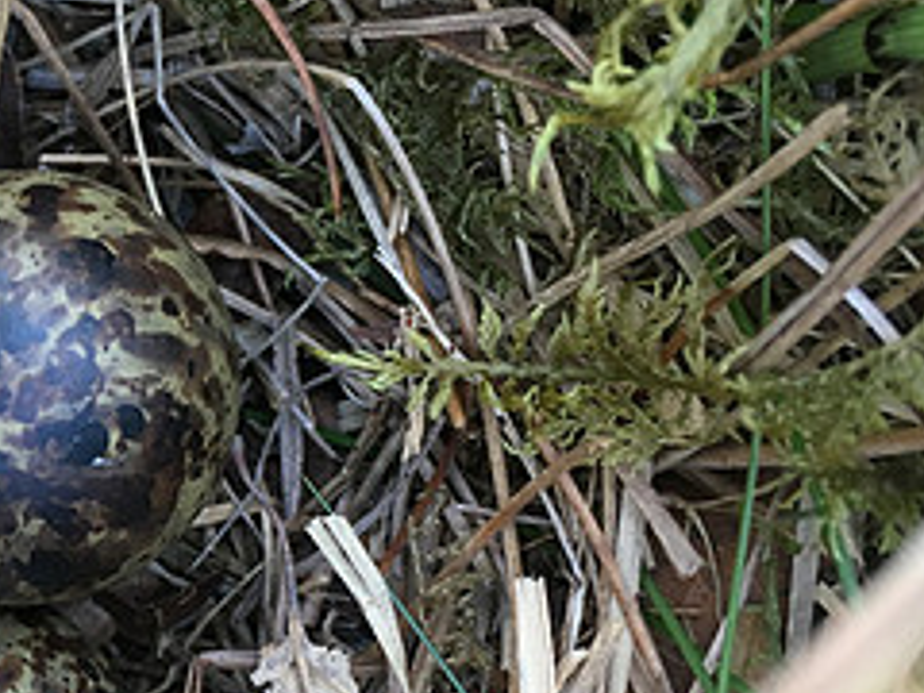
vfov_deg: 20.9
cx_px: -46
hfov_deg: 26.0
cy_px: 510
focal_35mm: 70
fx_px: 1869
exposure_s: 1/33
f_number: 2.2
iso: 50
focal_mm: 4.15
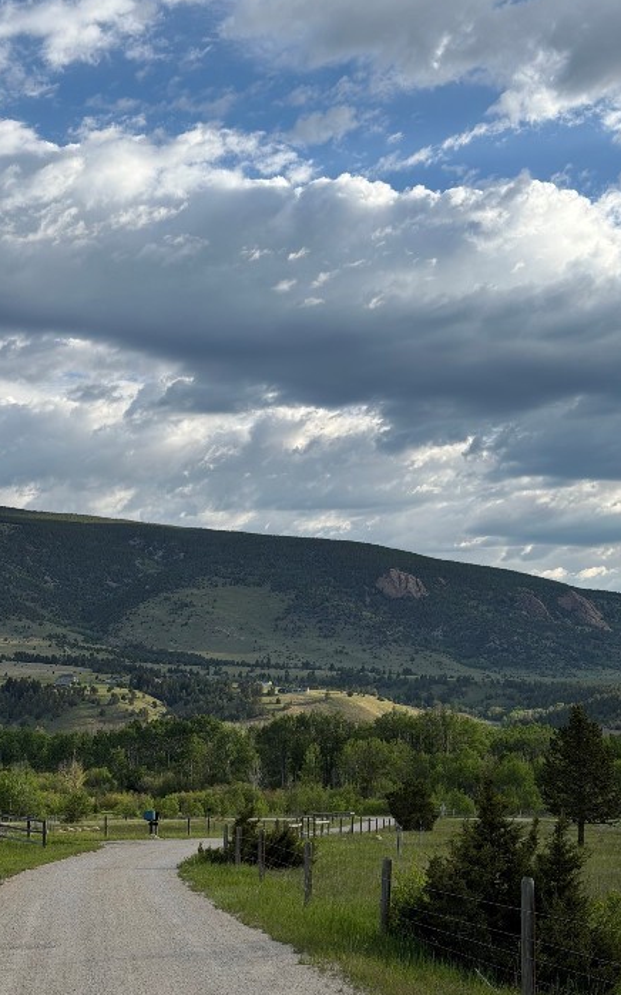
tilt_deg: +7.9
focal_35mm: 56
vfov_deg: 36.3
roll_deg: +0.9
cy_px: 532
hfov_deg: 23.1
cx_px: 328
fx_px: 1517
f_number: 1.78
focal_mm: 6.76
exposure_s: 1/3534
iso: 64
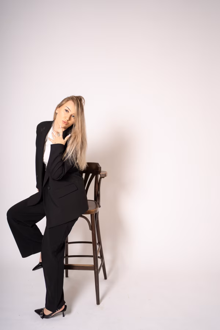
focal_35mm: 35
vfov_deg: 54.4
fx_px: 321
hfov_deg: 37.9
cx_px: 110
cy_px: 165
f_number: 2
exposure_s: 1/160
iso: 100
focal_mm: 35
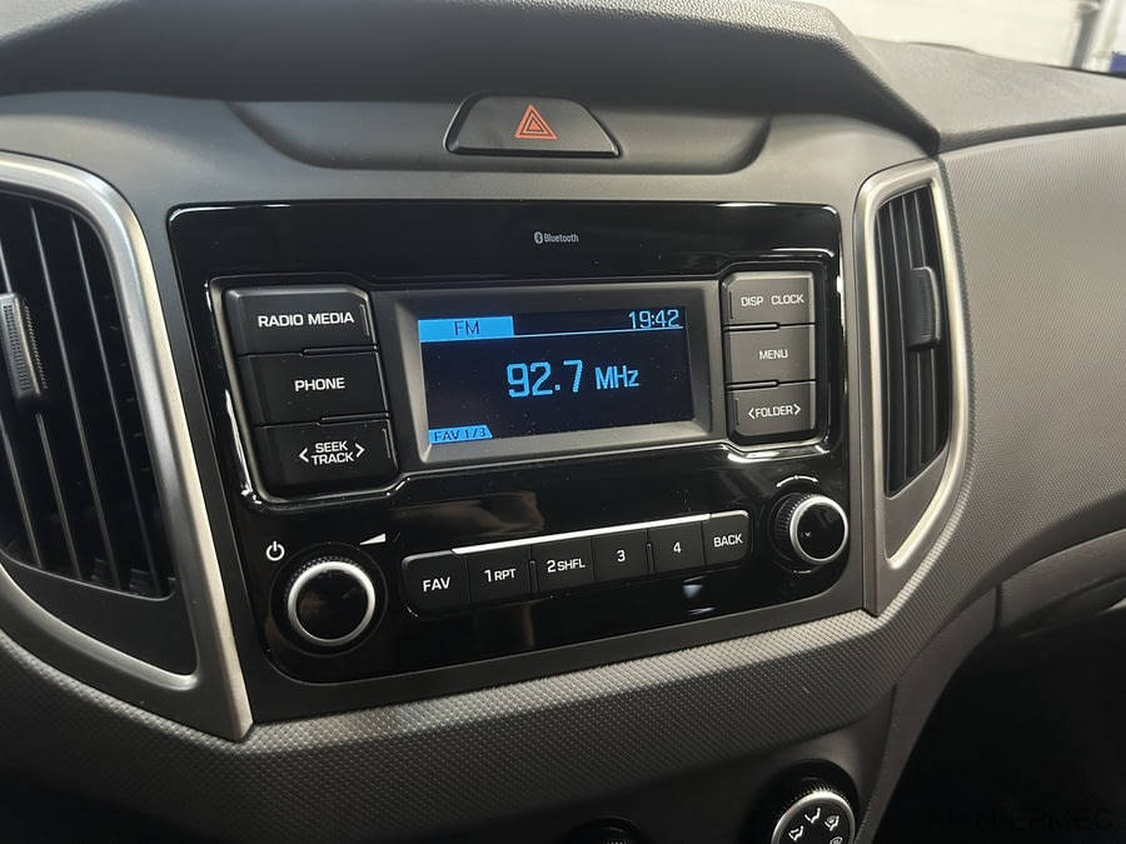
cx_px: 563
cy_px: 422
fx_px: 781
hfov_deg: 71.6
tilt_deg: -22.9
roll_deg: -4.0
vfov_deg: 56.8
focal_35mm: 24
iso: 640
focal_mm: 6.86
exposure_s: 1/51
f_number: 1.78
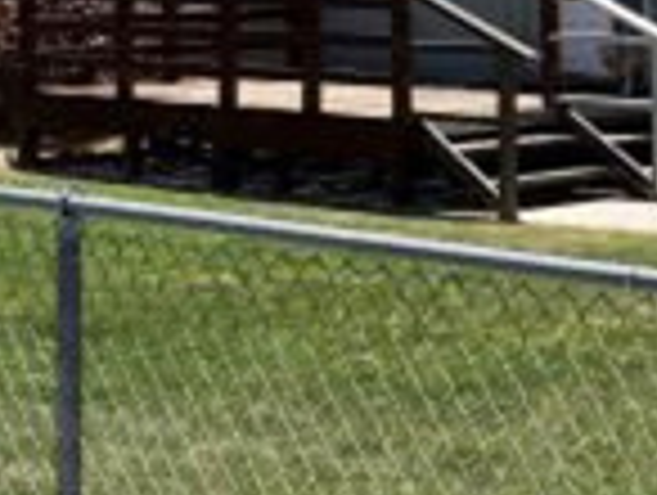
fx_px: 2414
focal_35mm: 127
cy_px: 4
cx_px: 1112
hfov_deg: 14.1
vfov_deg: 11.6
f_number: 2.2
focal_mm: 4.15
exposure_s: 1/1148
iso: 25
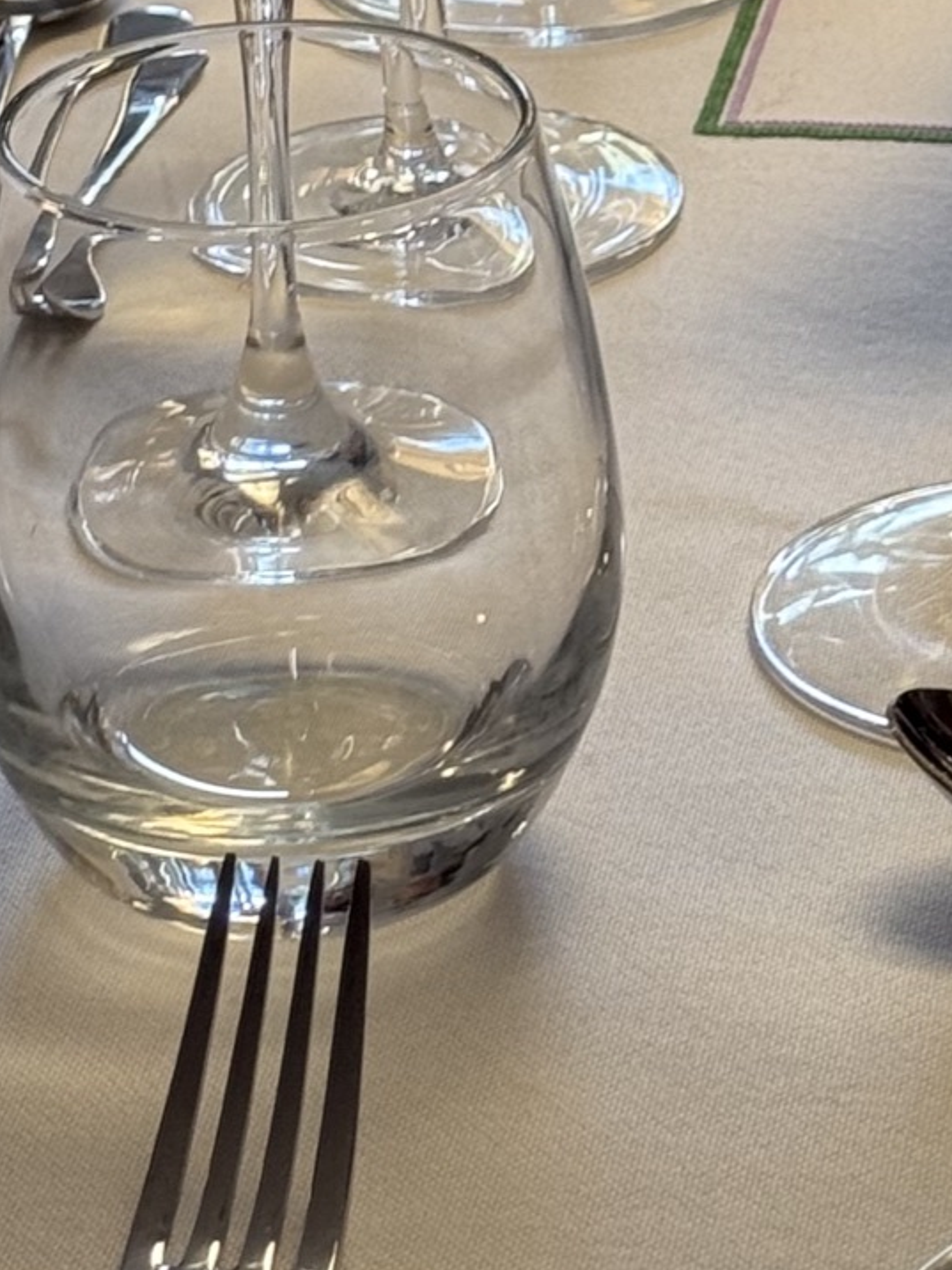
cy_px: -21
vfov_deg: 12.1
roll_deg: +1.0
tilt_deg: -19.5
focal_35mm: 161
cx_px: 739
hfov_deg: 9.2
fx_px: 5904
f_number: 1.78
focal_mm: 6.76
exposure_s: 1/50
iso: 64
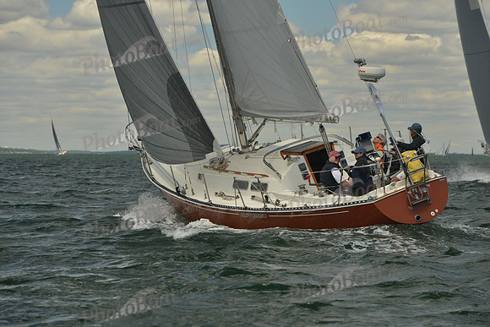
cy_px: 164
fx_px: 2110
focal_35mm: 155
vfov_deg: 8.9
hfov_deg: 13.2
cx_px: 245
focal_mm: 155
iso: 400
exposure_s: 1/800
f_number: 7.1
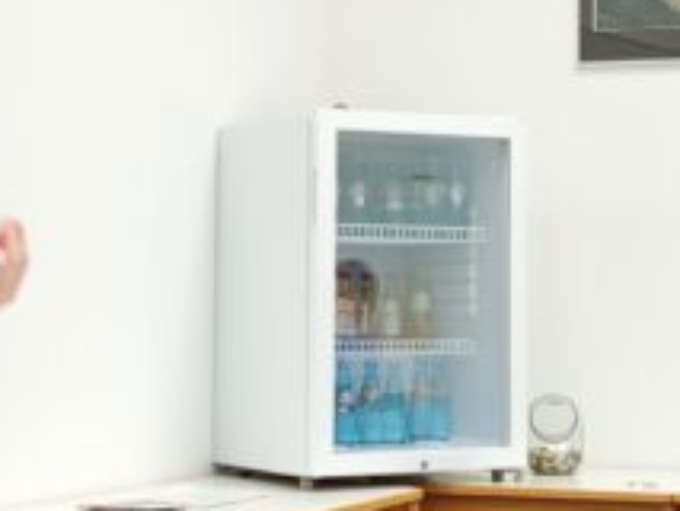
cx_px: 415
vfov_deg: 14.6
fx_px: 1985
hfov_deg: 19.4
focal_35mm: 101
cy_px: 115
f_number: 1.8
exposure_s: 1/33.3
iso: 375
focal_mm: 4.27
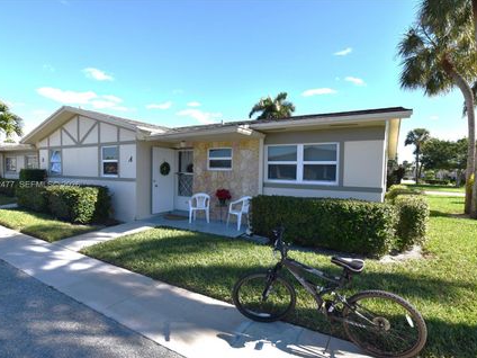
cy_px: 185
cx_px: 252
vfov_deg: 74.7
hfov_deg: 90.9
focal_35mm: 17
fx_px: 234
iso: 200
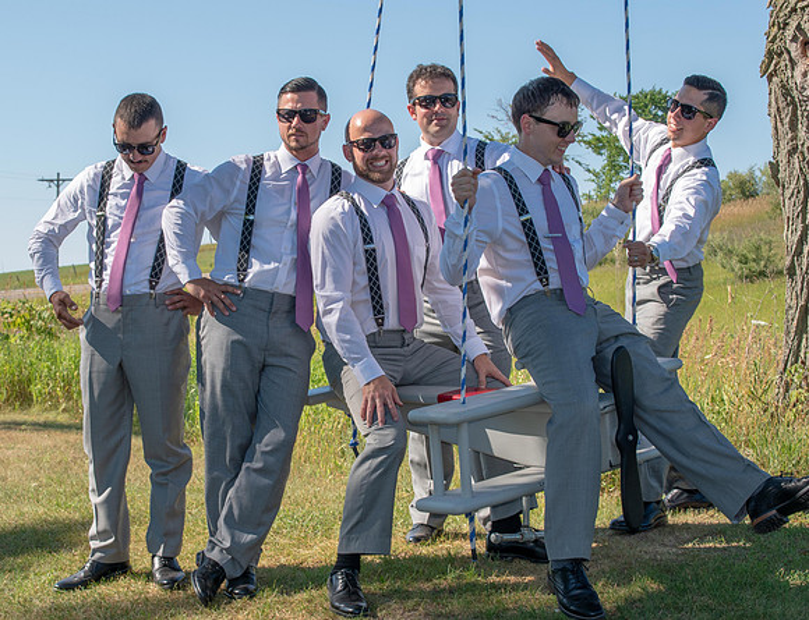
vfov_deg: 18.9
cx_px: 344
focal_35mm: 79
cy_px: 310
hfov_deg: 24.5
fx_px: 1862
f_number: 10
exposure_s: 1/200
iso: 100
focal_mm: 48
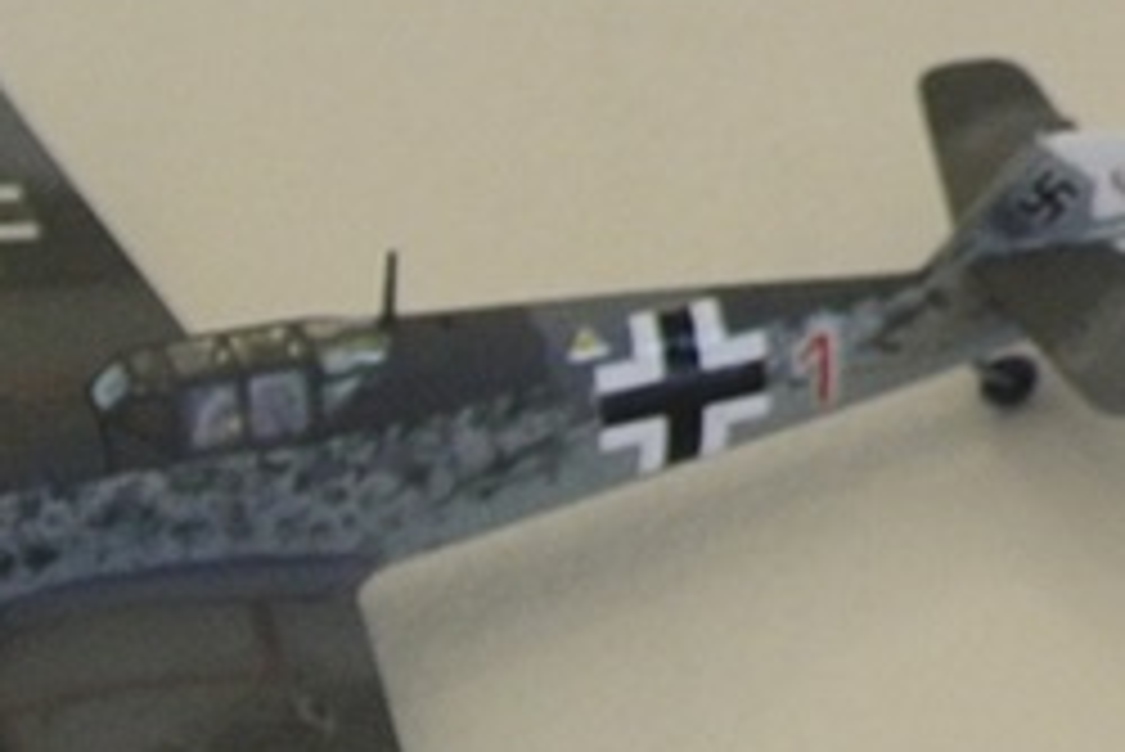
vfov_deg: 4.5
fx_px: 9474
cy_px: 205
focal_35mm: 303
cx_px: 2916
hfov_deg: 6.4
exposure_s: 1/60
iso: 220
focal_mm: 15.7
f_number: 4.2
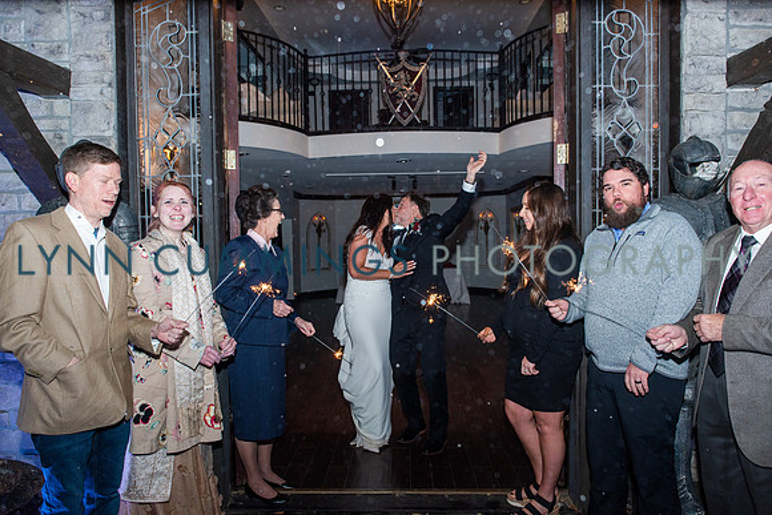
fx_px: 515
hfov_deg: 73.7
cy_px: 258
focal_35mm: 24
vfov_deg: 53.2
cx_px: 386
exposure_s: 1/200
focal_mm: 24
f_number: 4.5
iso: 500
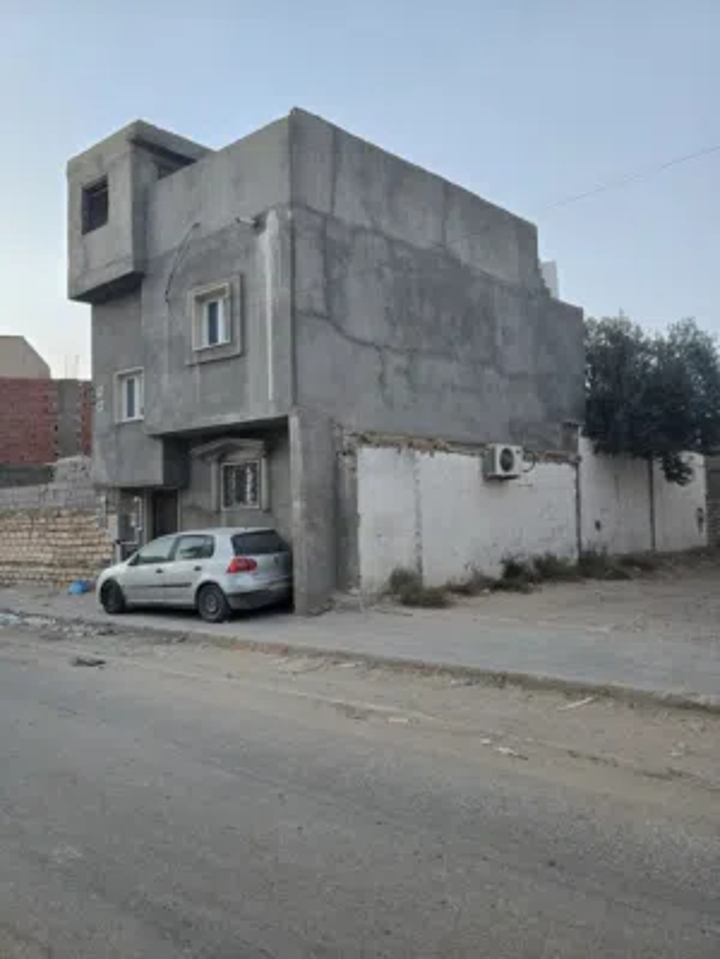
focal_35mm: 23
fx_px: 638
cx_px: 360
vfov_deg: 73.9
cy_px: 480
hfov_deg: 58.9
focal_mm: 6.3
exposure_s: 1/100
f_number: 1.7
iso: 160
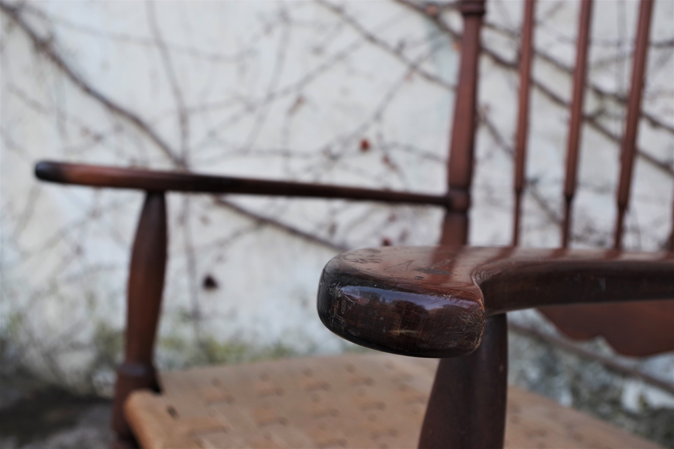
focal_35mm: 39
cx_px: 337
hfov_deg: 49.6
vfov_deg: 34.2
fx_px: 730
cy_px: 224
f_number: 5
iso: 100
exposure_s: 1/100
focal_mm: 26.25
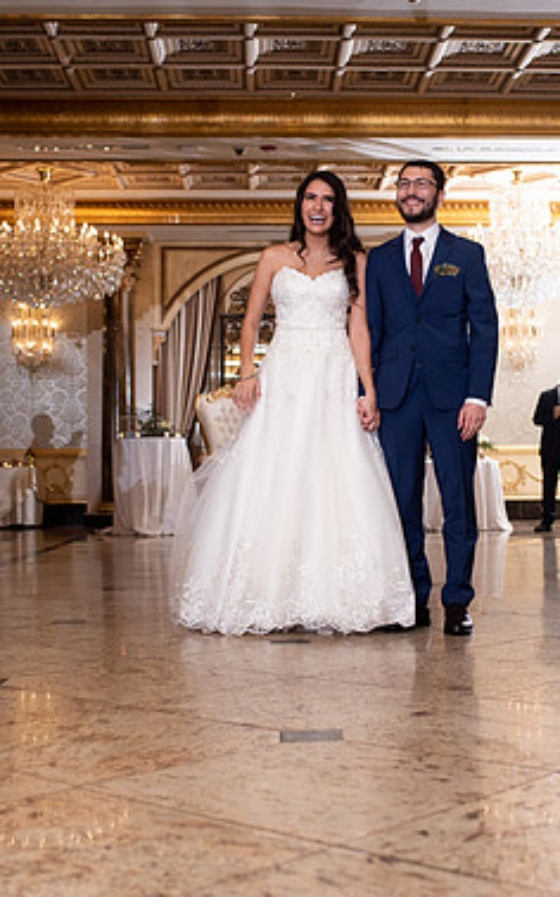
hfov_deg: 23.1
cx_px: 346
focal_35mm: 56
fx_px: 1369
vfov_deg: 36.3
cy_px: 454
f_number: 2.8
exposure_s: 1/200
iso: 640
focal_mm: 35
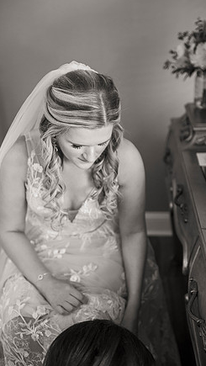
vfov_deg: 39.9
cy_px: 180
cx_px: 96
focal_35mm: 52
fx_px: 504
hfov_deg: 23.1
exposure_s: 1/125
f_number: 2.8
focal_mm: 48
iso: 1000
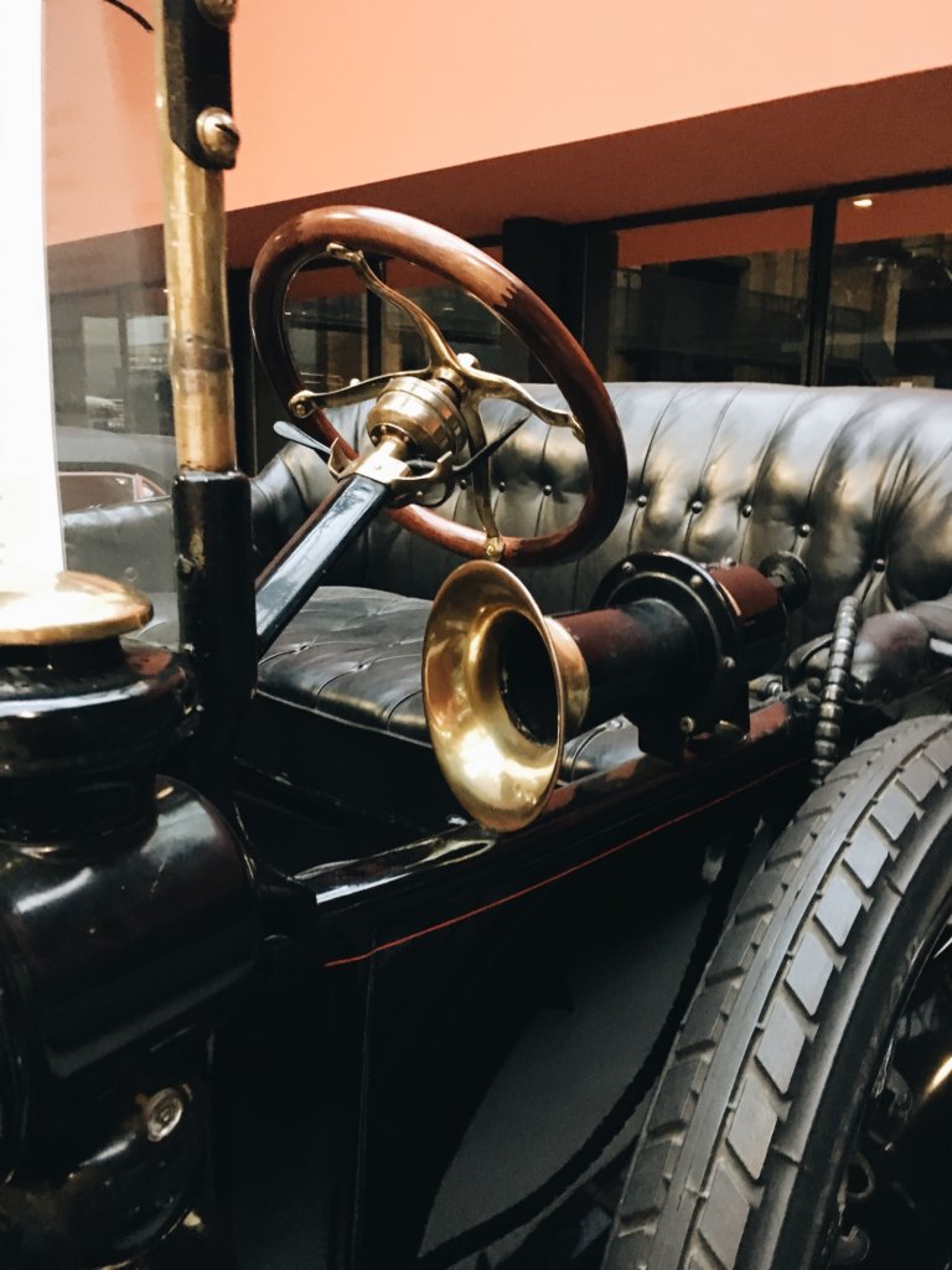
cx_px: 476
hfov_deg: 48.2
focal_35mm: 29
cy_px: 635
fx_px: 1063
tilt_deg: -9.8
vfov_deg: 61.7
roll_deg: +0.7
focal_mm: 4.15
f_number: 2.2
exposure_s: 1/17
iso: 320
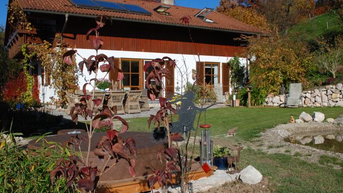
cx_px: 171
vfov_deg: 31.2
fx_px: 346
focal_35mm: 38
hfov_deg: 52.8
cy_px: 91
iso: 400
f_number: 13
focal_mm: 24
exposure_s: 1/640
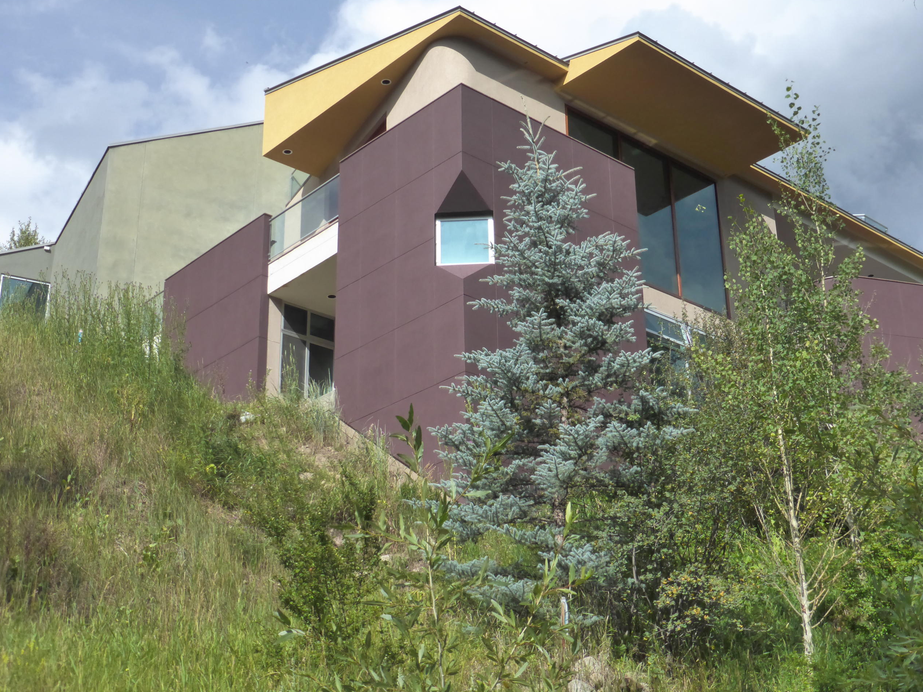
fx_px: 1387
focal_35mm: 52
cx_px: 496
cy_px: 329
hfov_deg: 36.8
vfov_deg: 28.0
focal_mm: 7.9
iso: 400
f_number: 4.1
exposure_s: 1/1000
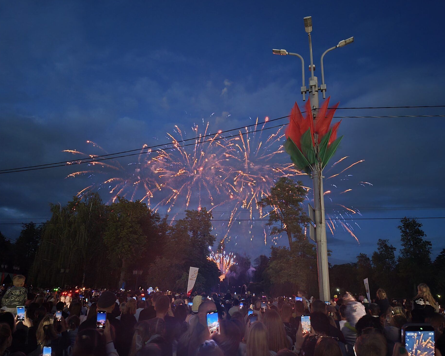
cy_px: 177
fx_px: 329
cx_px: 222
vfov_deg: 56.8
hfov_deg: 68.1
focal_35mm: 25
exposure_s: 1/25
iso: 2000
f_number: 1.8
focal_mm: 5.4
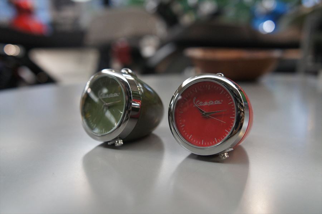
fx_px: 321
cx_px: 161
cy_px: 107
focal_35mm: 36
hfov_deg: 53.2
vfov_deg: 36.8
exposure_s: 1/160
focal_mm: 24
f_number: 4
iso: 1600
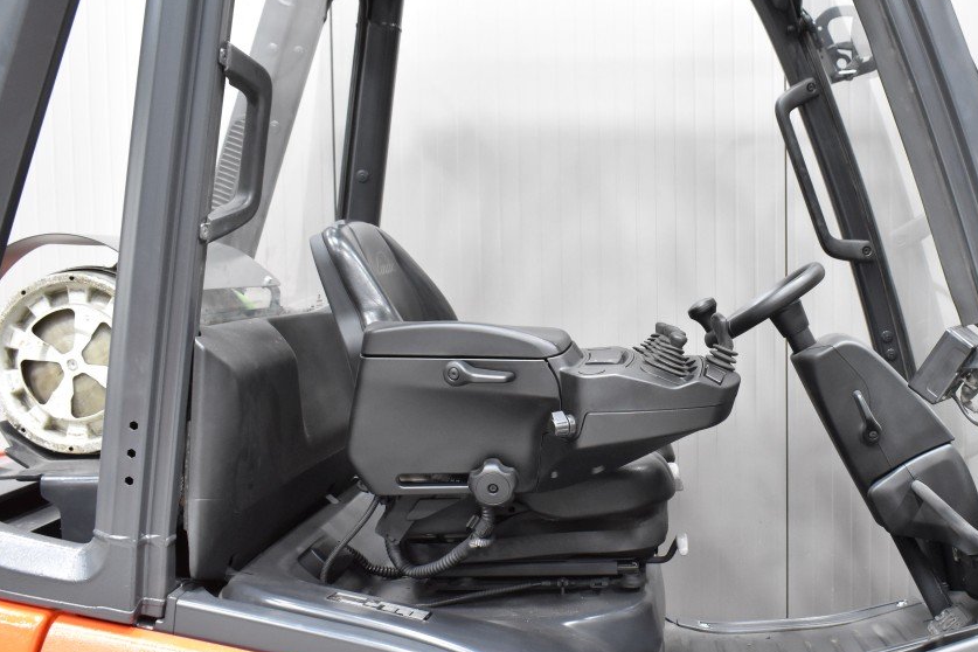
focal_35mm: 43
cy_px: 380
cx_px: 663
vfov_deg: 31.1
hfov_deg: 44.7
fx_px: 1168
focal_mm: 20
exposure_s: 1/10
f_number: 5
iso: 1600
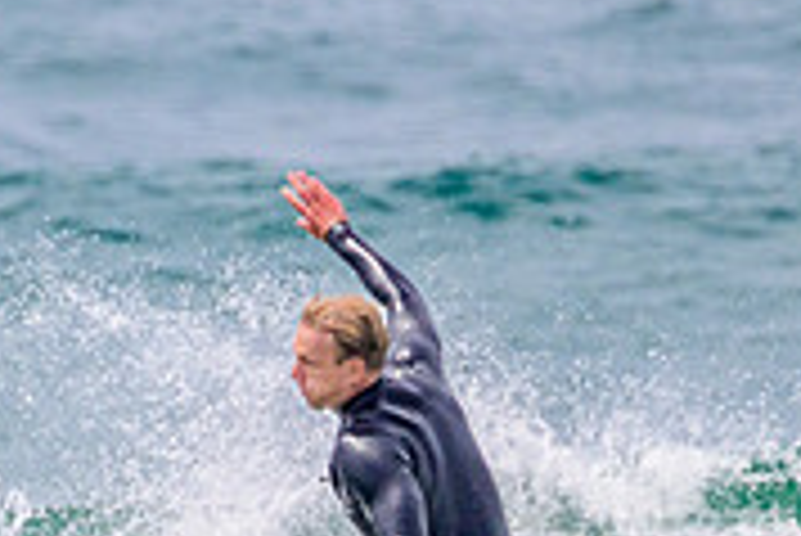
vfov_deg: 0.5
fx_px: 57962
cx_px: 194
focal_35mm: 2603
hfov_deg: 0.8
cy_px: 655
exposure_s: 1/2000
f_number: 11
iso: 900
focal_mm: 800
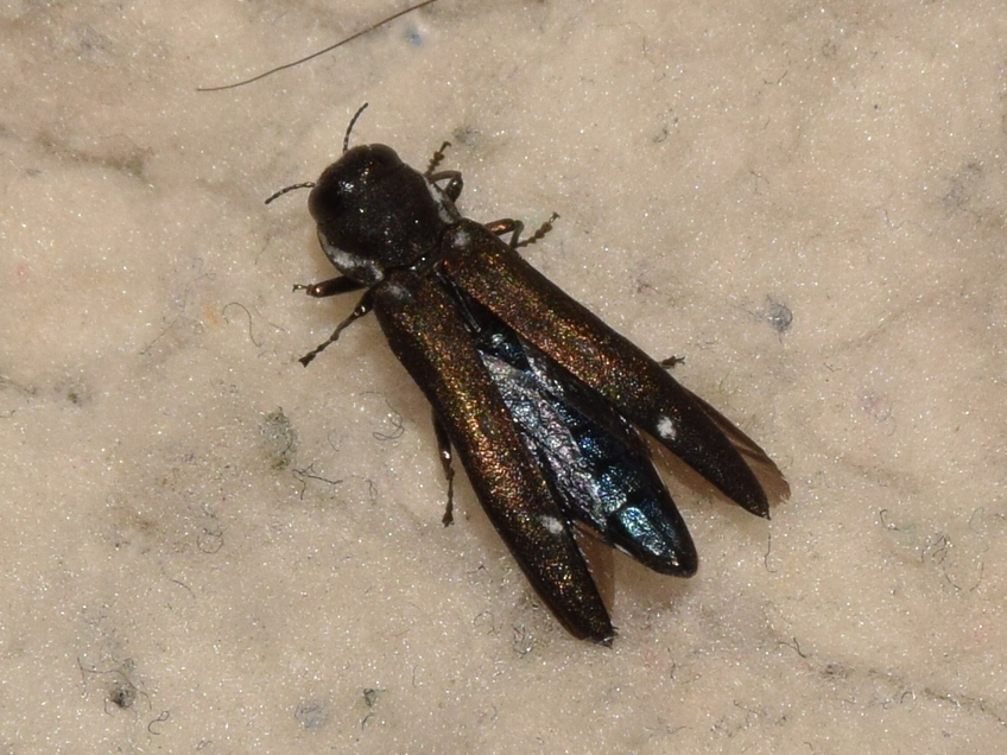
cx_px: 511
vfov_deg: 6.5
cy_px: 378
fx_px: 6633
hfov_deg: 8.7
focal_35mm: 228
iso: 400
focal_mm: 140
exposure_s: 1/200
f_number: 14
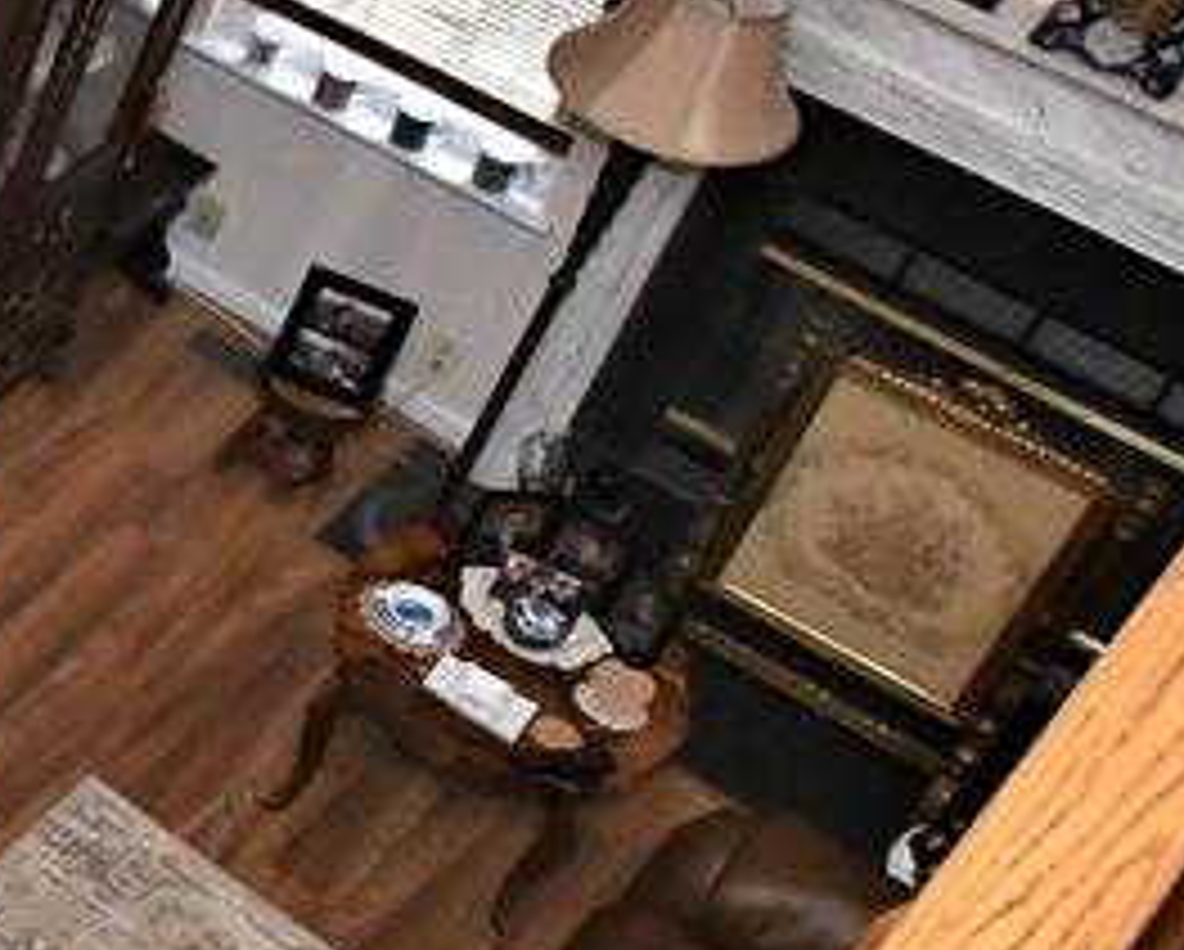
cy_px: 144
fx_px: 2701
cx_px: -1076
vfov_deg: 19.7
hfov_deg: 18.2
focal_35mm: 77
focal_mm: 10
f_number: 9
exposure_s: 1/250
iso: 4000
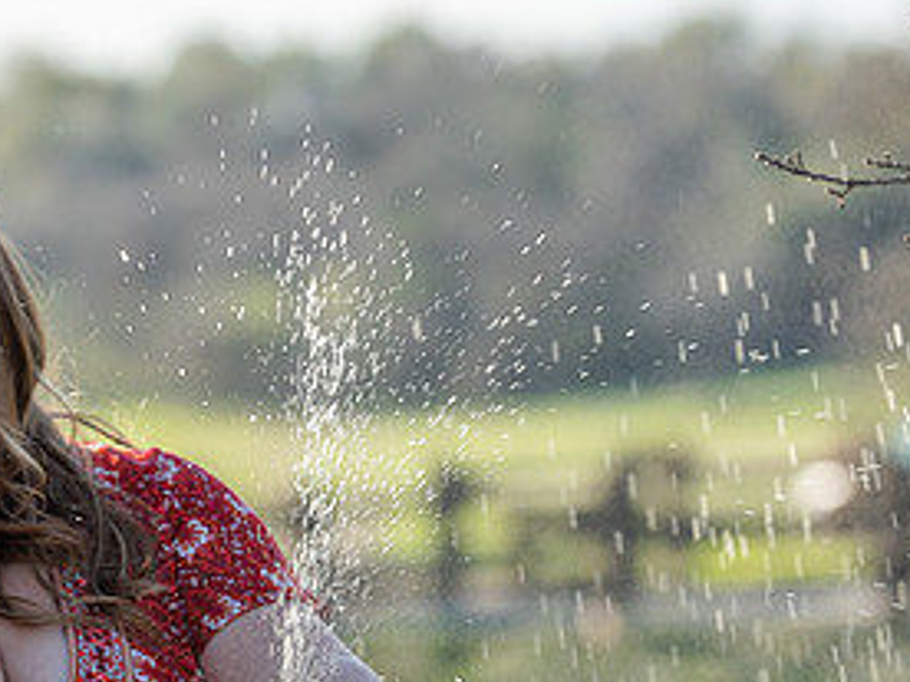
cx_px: 171
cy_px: 535
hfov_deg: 5.4
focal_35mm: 364
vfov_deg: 4.1
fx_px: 9569
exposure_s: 1/250
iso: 50
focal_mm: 180
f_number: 4.5
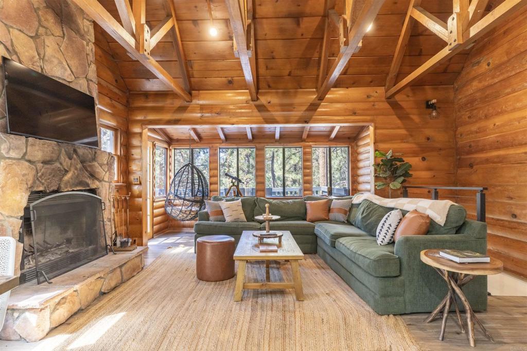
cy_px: 176
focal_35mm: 19
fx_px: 278
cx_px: 264
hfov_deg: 86.9
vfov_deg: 64.6
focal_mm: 19
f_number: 8
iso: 800
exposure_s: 1/160
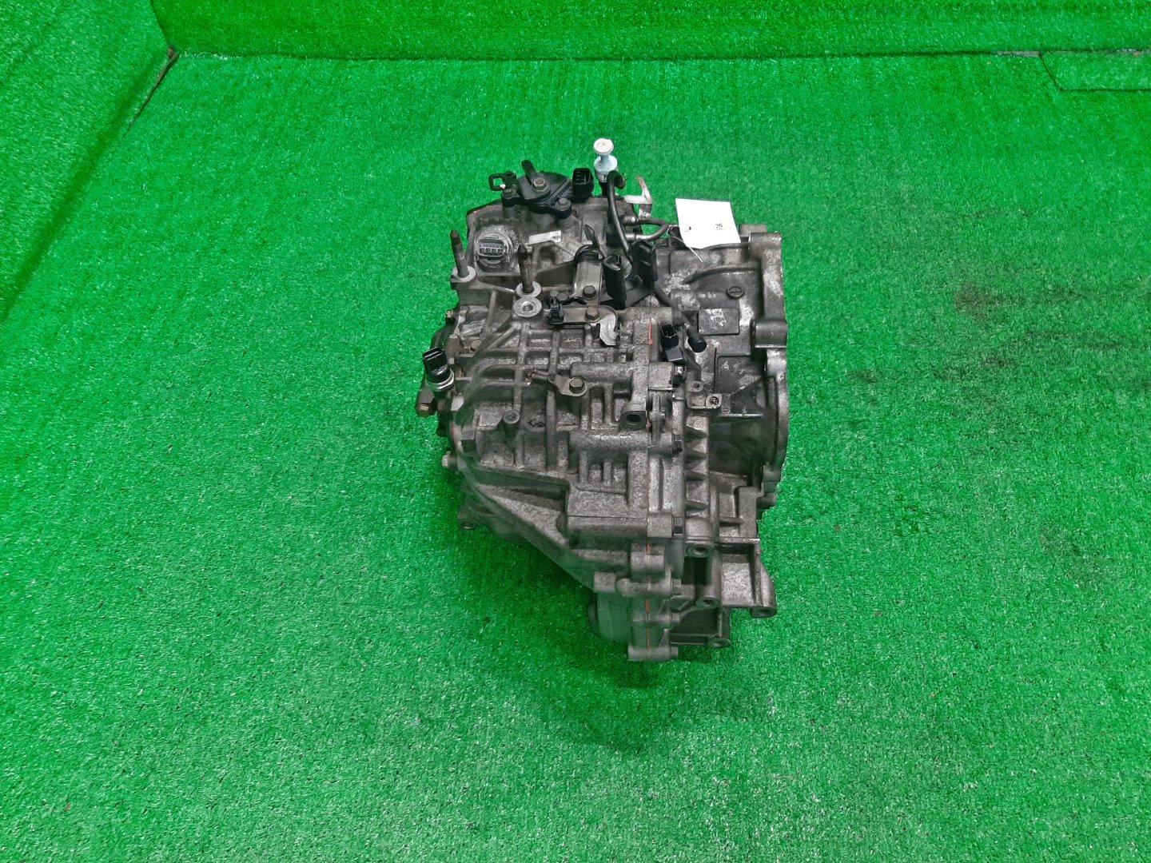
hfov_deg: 67.3
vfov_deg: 53.1
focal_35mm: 26
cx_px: 576
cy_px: 432
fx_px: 865
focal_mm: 3.93
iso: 132
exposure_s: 1/50
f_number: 1.7
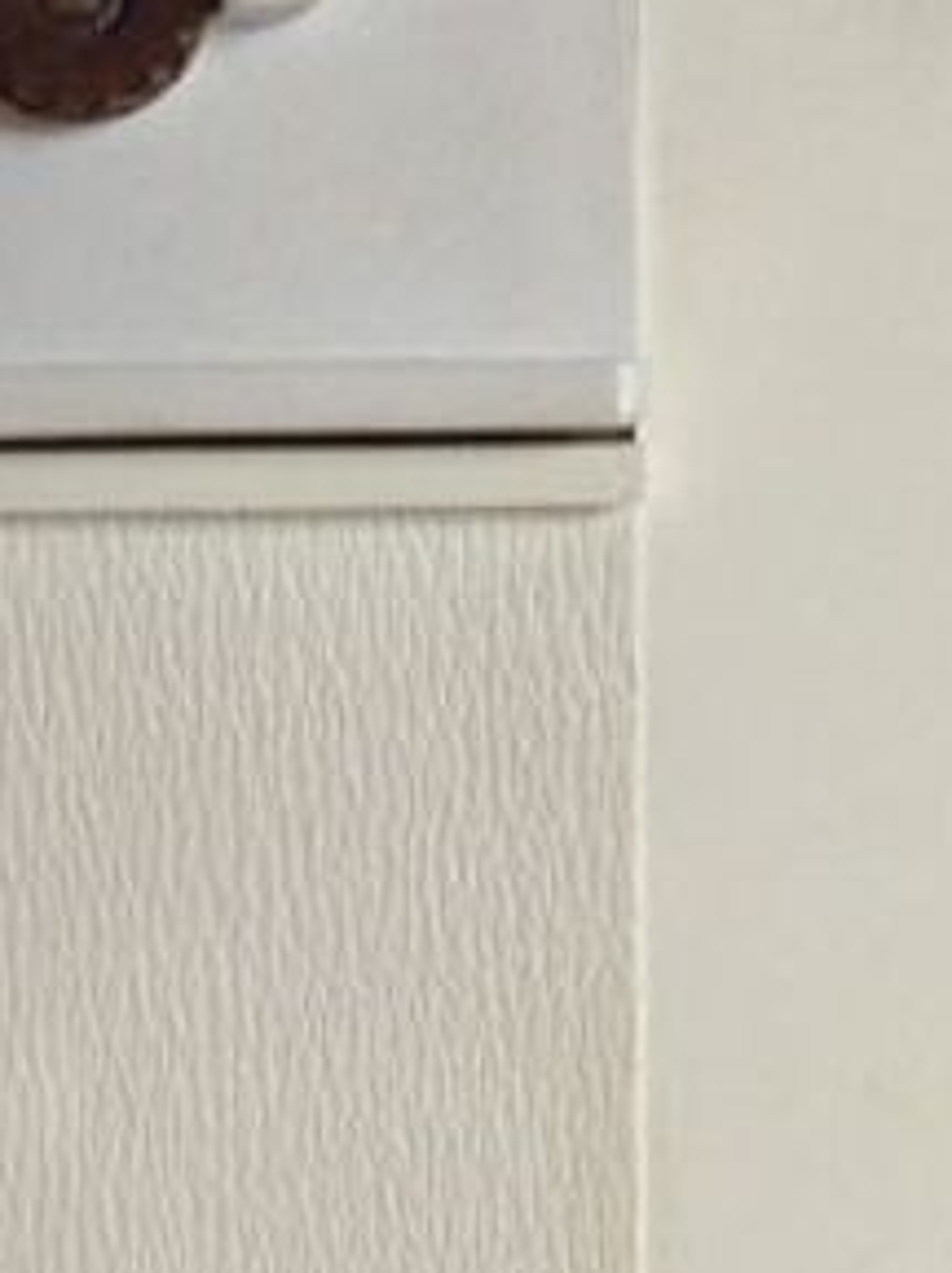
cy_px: 482
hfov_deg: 9.1
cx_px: 71
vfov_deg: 12.2
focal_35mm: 162
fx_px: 5954
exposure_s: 1/15
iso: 80
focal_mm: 4.28
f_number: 2.4
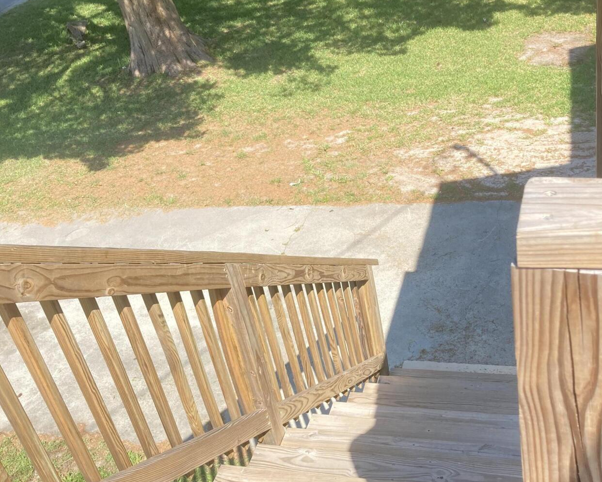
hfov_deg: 42.0
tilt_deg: -31.9
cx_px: 317
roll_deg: +12.8
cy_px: 270
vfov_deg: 34.1
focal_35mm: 44
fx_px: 784
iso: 20
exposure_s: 1/558
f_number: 1.8
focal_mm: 3.99
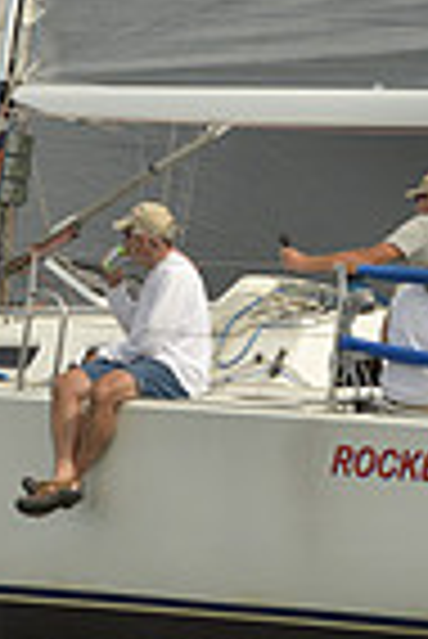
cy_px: 142
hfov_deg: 4.8
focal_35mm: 285
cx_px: 198
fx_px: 5070
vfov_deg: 7.2
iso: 200
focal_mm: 70
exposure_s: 1/1000
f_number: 7.1
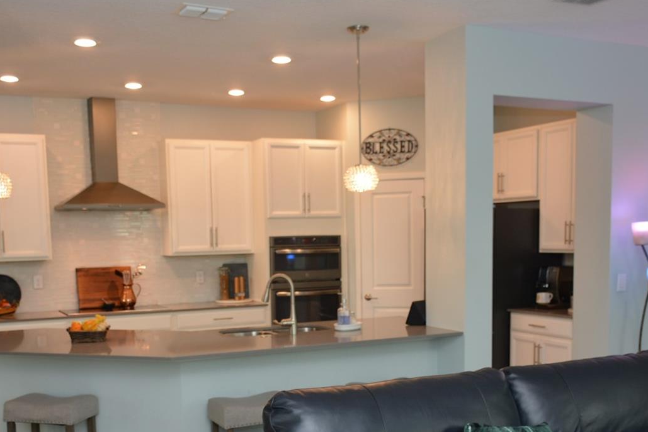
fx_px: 756
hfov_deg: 46.3
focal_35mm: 42
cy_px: 323
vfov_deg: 31.4
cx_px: 301
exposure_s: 1/60
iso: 360
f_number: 4
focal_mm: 18
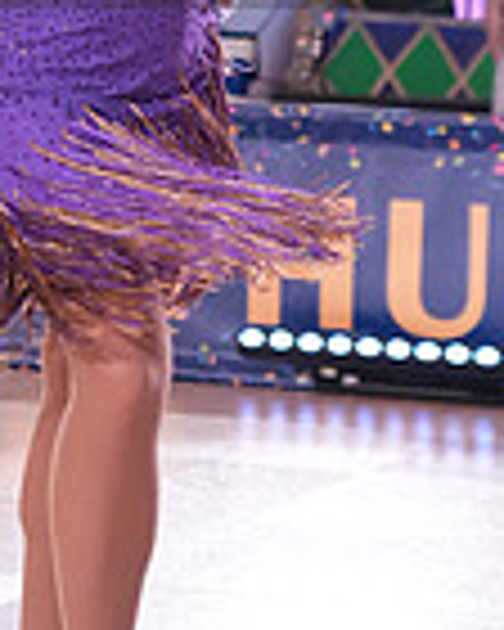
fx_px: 4419
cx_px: -200
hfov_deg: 6.5
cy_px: -140
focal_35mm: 237
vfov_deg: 8.1
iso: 3200
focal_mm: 61
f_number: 4
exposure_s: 1/500
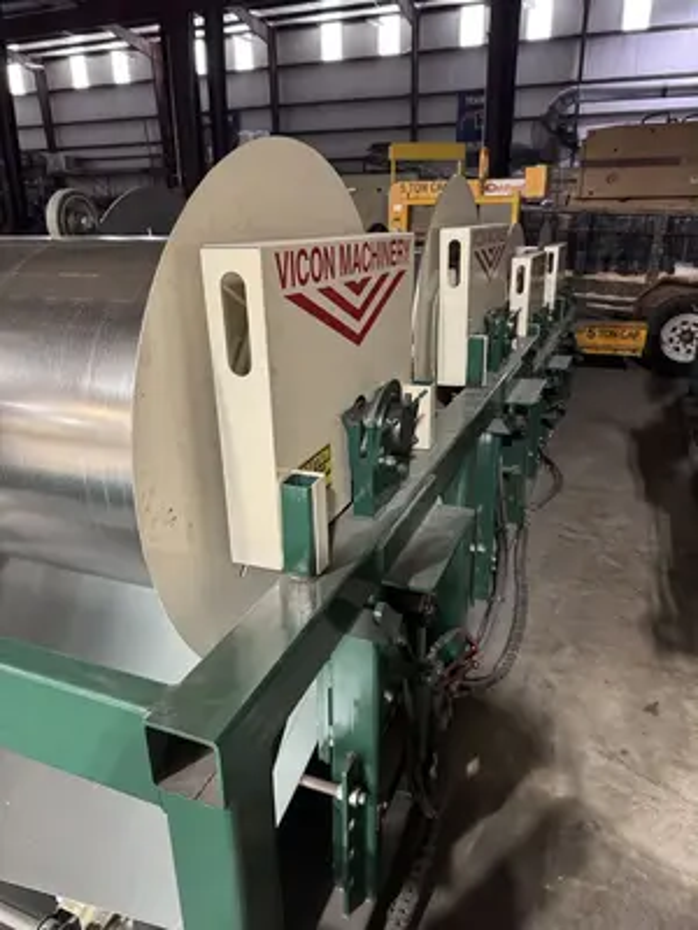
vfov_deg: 71.6
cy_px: 465
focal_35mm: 24
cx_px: 349
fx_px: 645
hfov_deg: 56.8
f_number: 1.8
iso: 800
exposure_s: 1/60
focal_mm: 6.8
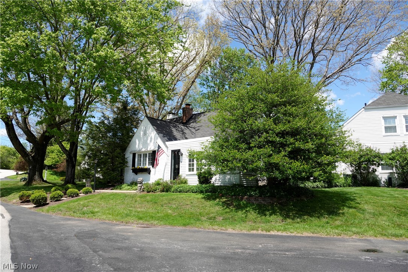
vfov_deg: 53.1
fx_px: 272
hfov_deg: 73.7
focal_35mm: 24
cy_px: 136
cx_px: 204
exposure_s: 1/500
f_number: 4
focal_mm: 8.8
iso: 100
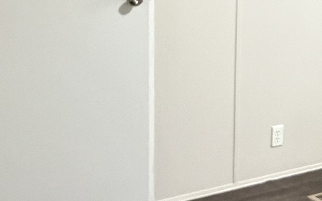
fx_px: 649
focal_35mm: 74
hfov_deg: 24.6
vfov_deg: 17.2
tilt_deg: -5.4
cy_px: -1
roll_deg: -1.6
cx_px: 406
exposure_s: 1/60
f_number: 2.2
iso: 1000
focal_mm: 2.22
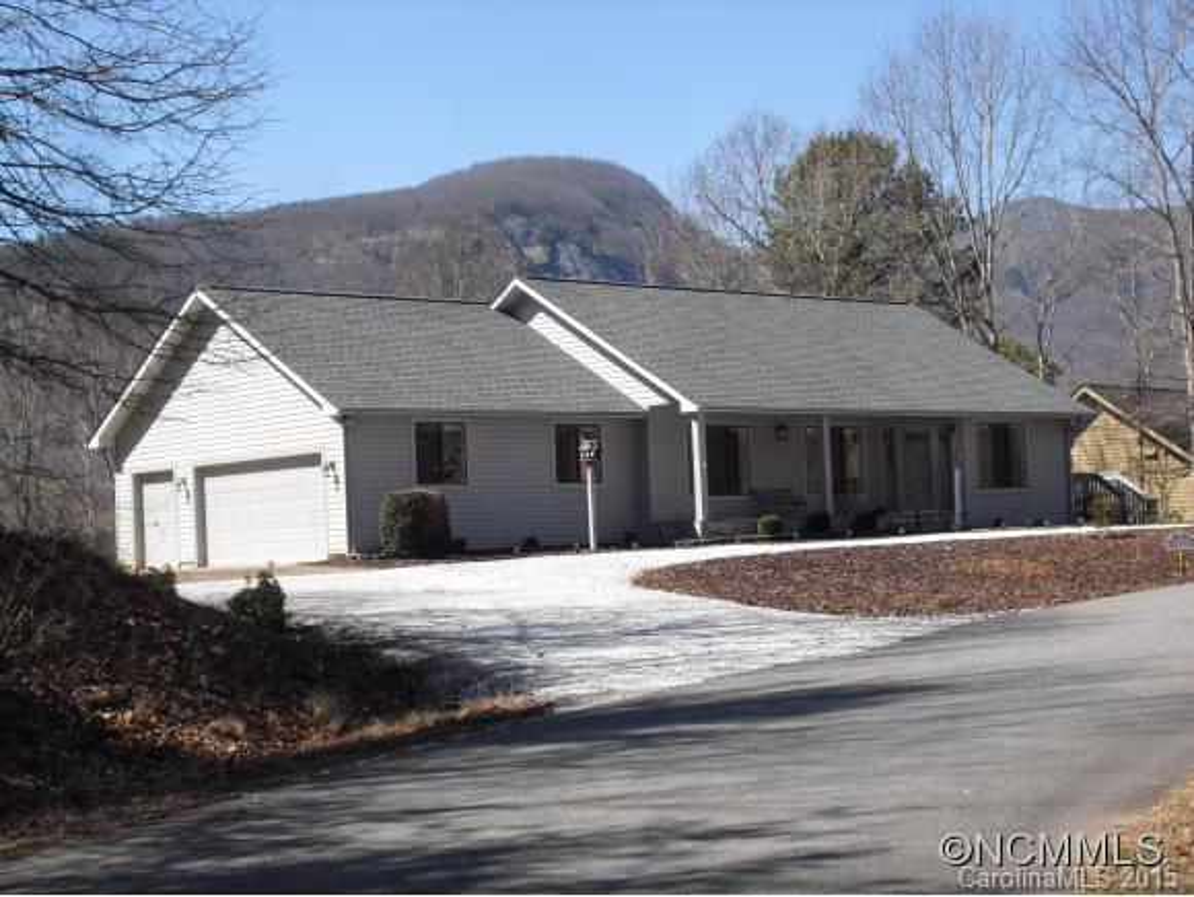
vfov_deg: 23.3
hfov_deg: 30.7
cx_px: 597
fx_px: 2175
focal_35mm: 63
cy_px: 448
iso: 100
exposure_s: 1/500
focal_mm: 11.2
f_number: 4.2
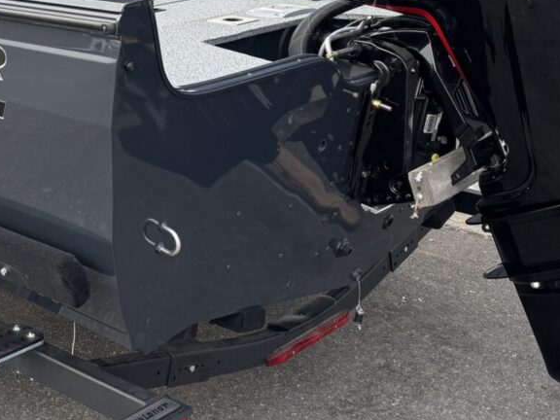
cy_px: 44
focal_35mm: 65
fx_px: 1052
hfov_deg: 29.2
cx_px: 114
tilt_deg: -10.8
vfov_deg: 22.1
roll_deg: -0.1
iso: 50
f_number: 1.6
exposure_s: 1/377
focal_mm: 5.96
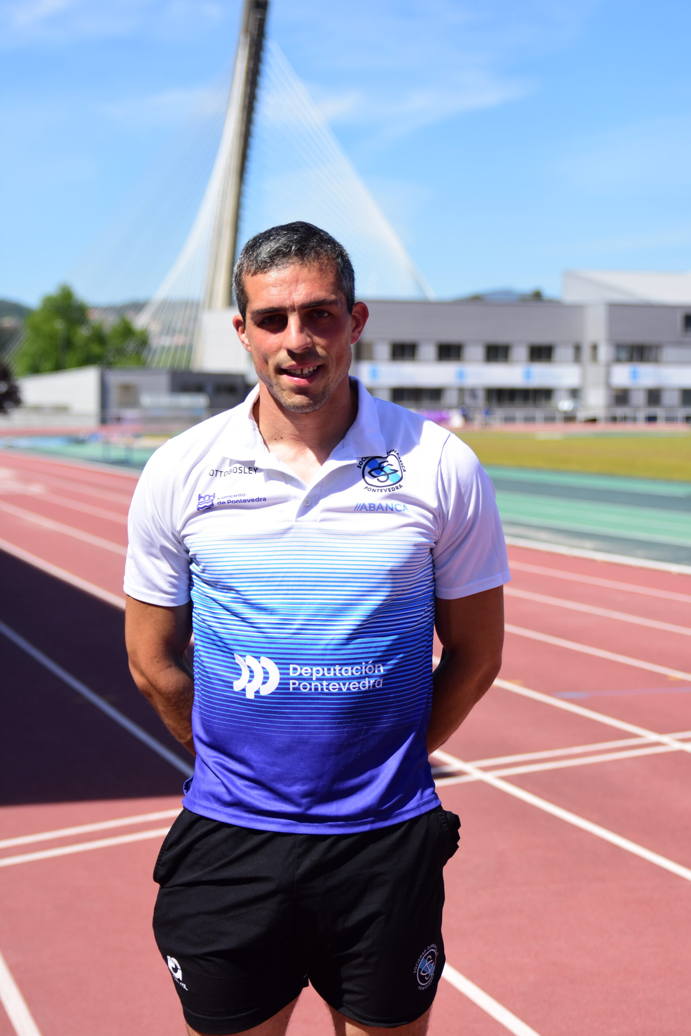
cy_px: 518
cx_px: 346
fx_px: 1900
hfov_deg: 20.6
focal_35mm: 66
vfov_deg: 30.5
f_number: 2.8
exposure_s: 1/6400
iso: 400
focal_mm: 44
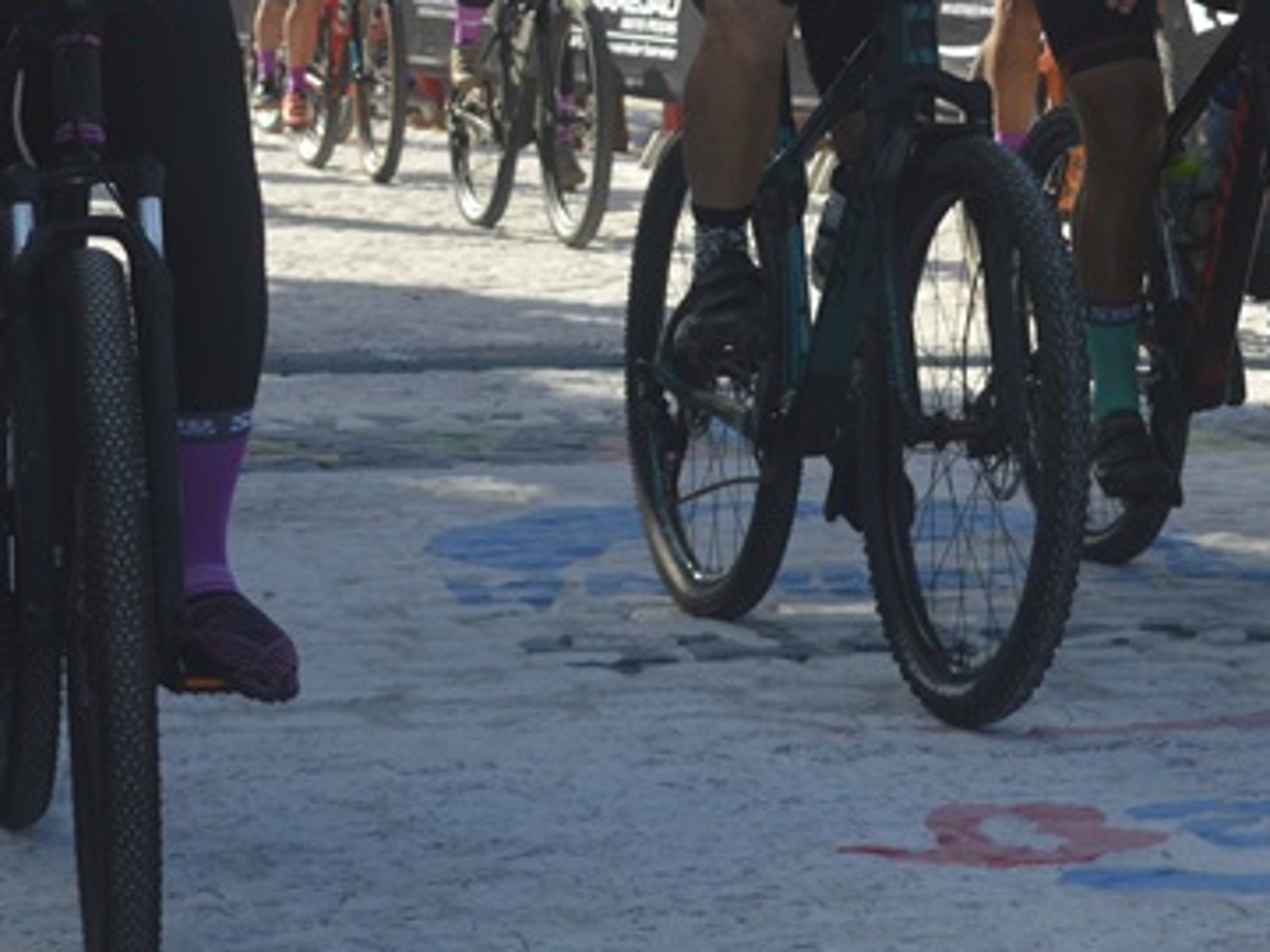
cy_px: -46
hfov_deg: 10.0
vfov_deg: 7.5
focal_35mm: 198
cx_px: 600
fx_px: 7272
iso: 400
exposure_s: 1/1600
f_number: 6.3
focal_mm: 55
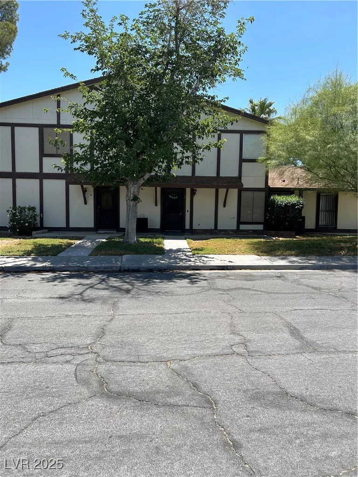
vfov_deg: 67.3
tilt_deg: -0.6
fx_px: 359
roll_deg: -0.2
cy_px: 238
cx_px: 179
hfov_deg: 53.1
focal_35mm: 26
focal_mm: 5.7
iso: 50
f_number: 1.5
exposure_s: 1/2841
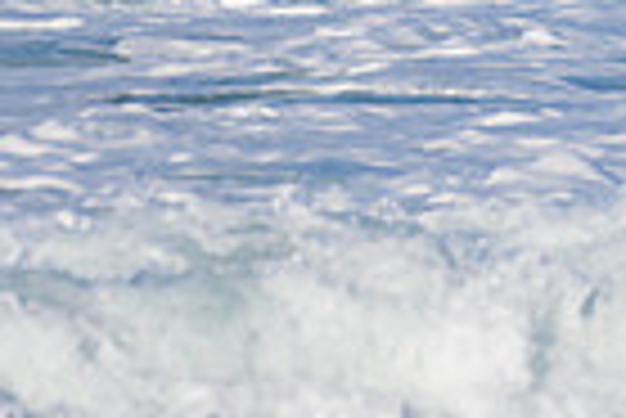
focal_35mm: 3137
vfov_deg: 0.4
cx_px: 1081
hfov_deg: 0.7
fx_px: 54605
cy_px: -366
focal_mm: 500
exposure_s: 1/2000
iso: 360
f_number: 5.6
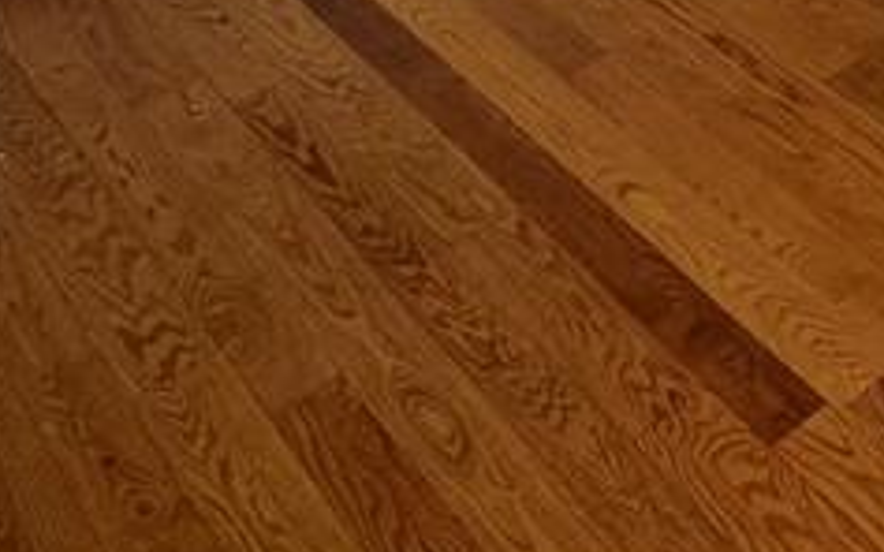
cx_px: 1167
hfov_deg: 26.7
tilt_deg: -12.6
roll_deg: -0.4
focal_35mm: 64
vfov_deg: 15.6
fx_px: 1542
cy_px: -593
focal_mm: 2.22
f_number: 2.2
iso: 160
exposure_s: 1/60
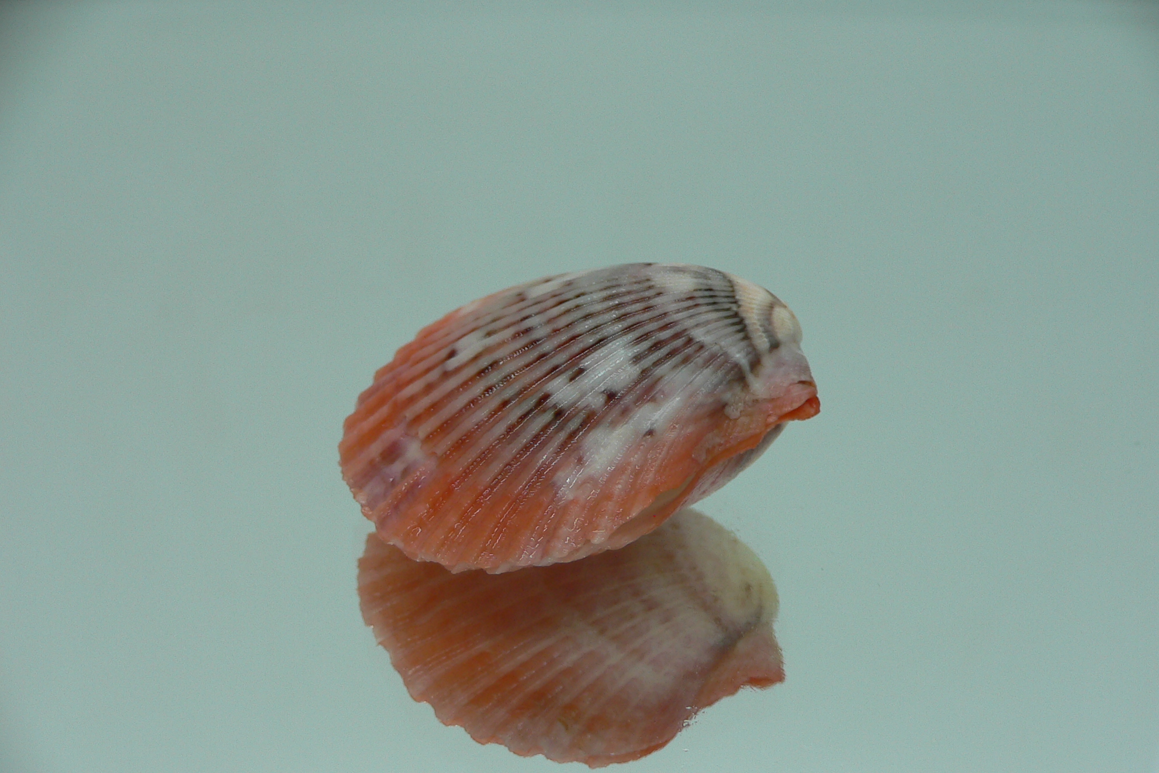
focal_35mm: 37
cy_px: 429
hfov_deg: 51.9
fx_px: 1191
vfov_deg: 35.9
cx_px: 589
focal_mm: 4.6
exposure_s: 1/60
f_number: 2.8
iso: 80
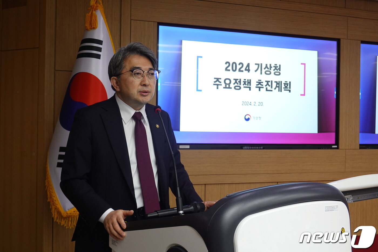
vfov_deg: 31.2
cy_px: 126
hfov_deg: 45.4
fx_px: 451
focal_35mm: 43
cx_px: 189
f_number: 4
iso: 640
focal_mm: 15.9
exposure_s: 1/60
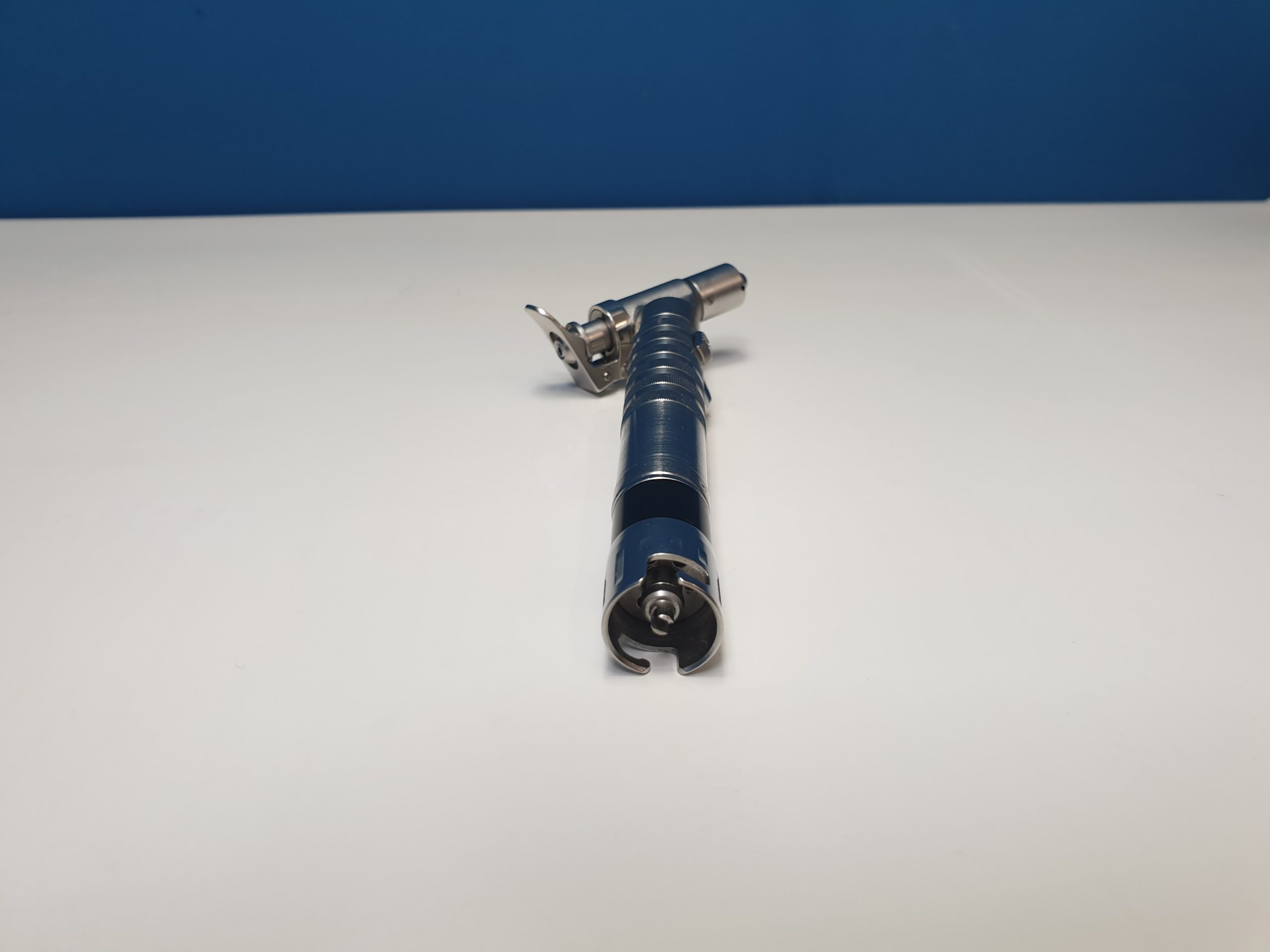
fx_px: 954
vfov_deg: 53.1
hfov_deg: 67.3
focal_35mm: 26
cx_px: 635
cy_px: 476
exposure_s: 1/50
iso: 80
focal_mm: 4.3
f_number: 2.4
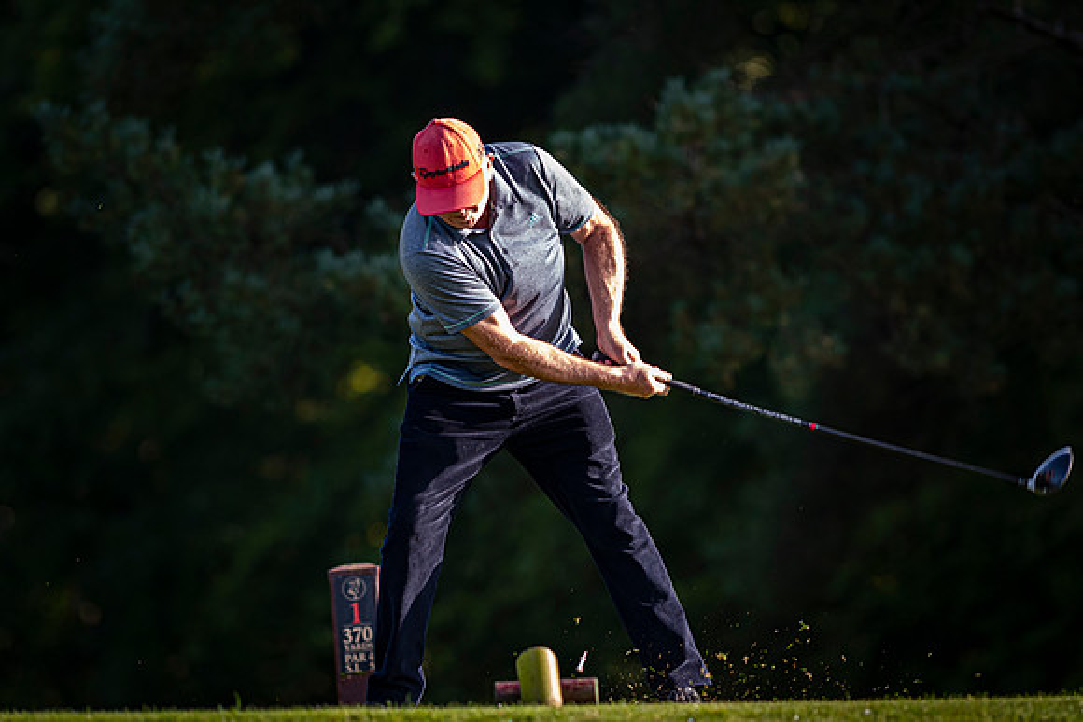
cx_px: 542
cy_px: 361
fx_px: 13540
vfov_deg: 3.1
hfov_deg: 4.6
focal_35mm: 450
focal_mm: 300
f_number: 2.8
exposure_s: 1/1250
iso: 800
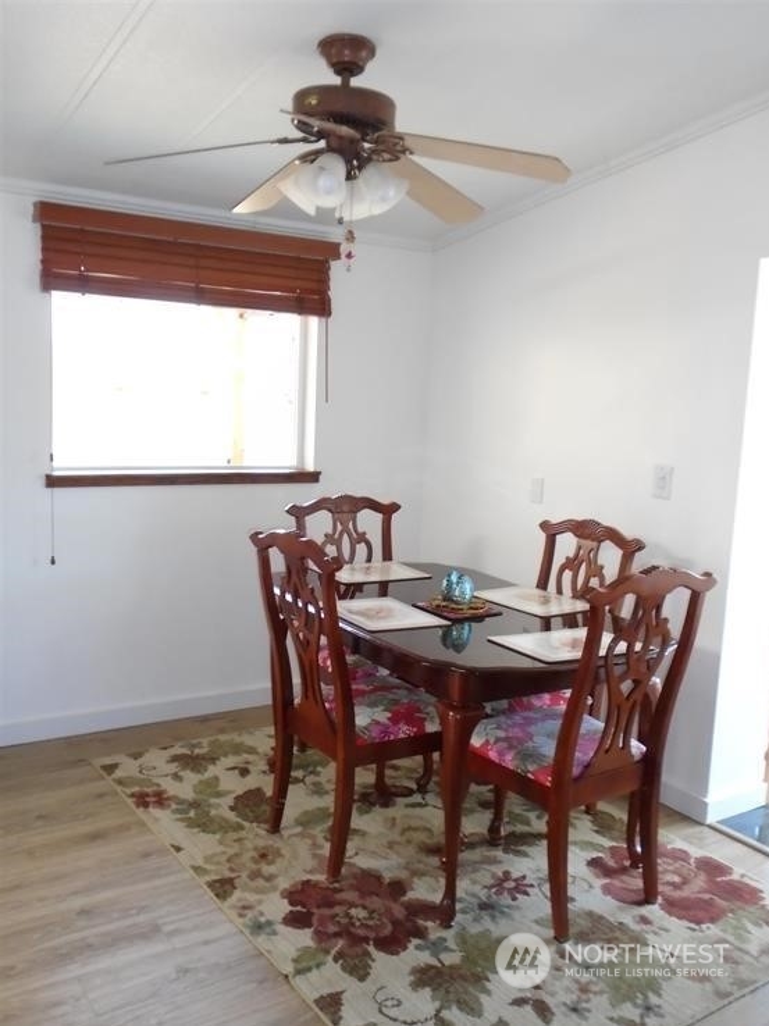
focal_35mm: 31
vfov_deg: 58.4
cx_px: 384
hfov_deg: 45.4
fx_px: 919
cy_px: 513
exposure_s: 1/40
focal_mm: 5.5
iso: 320
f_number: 3.5
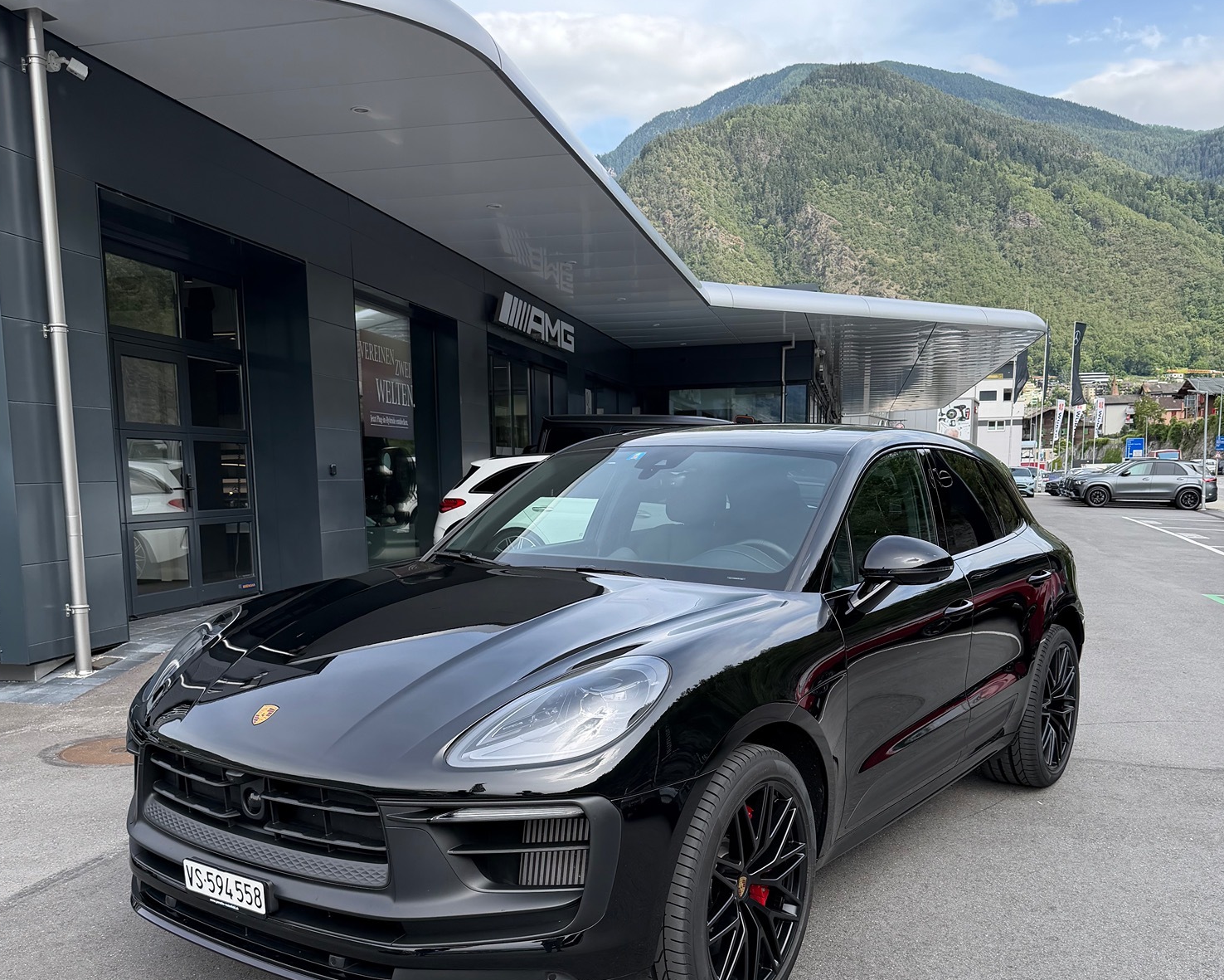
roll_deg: +0.8
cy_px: 632
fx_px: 1159
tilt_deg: -9.0
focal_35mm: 32
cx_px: 601
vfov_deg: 45.3
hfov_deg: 55.7
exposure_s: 1/2110
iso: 100
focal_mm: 6.76
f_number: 1.78
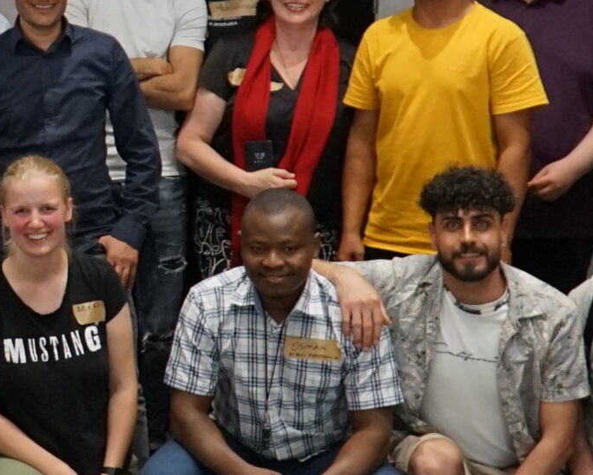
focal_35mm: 109
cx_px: -119
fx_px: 1914
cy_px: 131
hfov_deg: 16.8
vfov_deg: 14.1
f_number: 4
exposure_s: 1/160
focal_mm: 21
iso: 1600
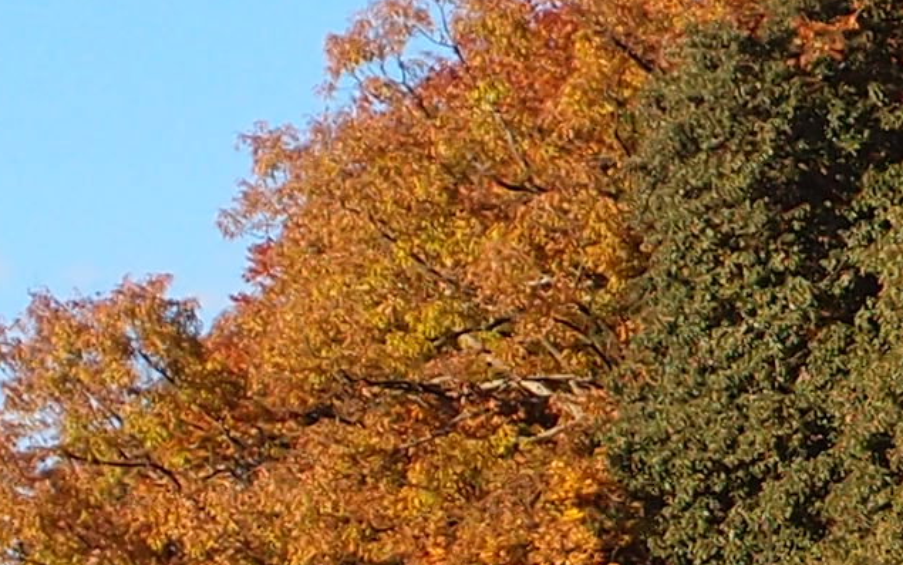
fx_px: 8245
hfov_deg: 6.1
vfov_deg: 3.9
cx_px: 1755
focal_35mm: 335
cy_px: 494
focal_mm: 11.84
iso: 100
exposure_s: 1/125
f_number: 2.5
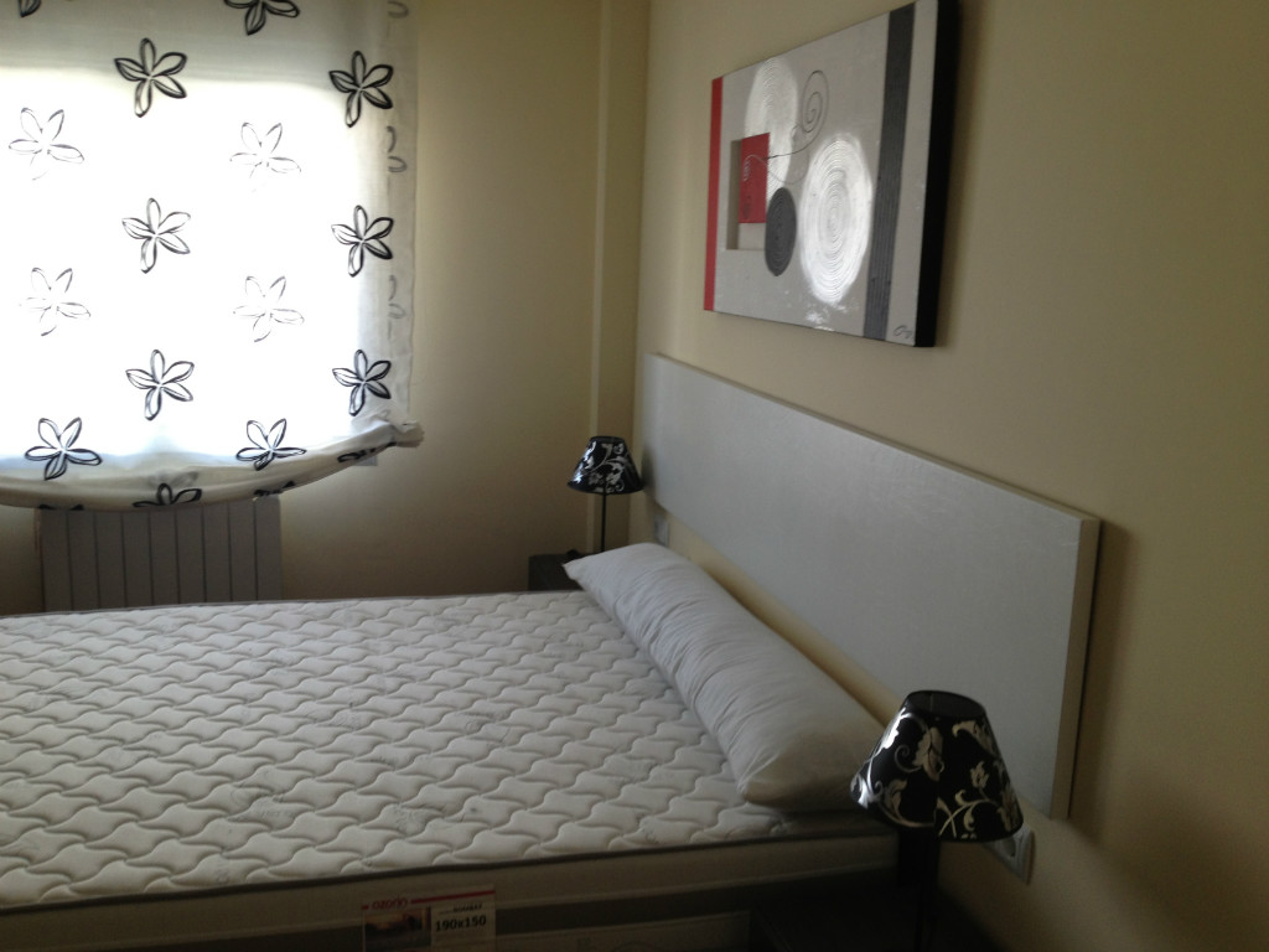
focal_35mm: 35
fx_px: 1283
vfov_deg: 40.7
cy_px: 476
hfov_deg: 52.6
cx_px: 634
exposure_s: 1/30
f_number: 2.4
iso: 64
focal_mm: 4.28
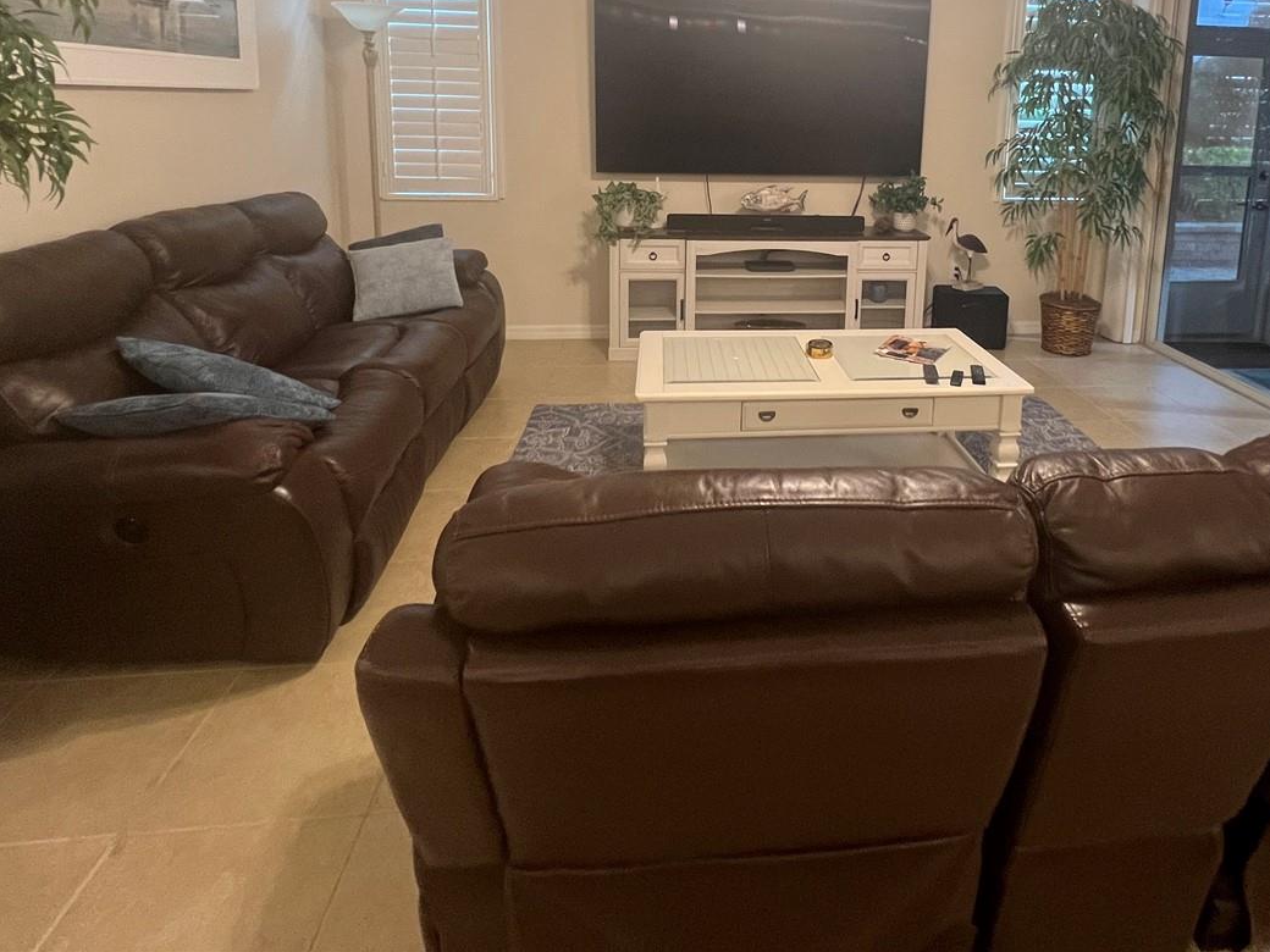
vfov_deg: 61.7
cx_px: 761
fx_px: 734
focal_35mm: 20
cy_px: 221
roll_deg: -1.2
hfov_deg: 80.8
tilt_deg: -7.7
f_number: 1.8
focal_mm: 1.57
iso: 400
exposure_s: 1/60
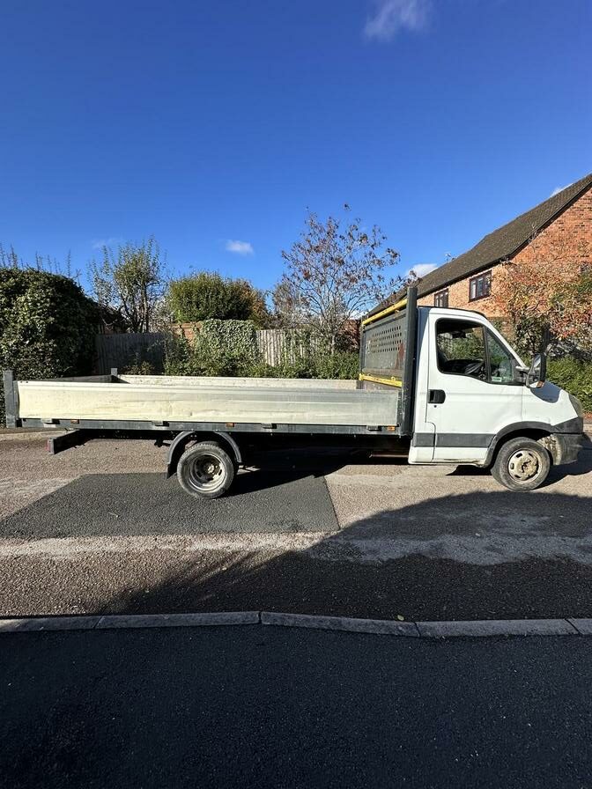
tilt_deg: -5.6
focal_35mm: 14
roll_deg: +1.6
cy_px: 394
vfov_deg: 102.1
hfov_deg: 85.7
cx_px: 296
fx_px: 319
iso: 50
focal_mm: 2.22
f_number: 2.2
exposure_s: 1/1383
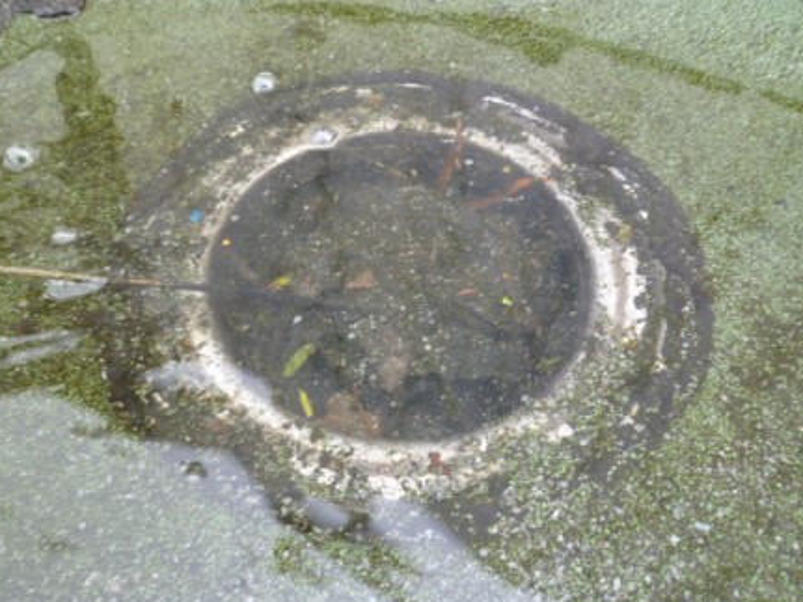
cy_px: 311
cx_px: 399
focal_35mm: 26
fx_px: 603
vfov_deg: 53.0
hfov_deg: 67.3
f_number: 2.8
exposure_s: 1/60
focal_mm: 4.5
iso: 80
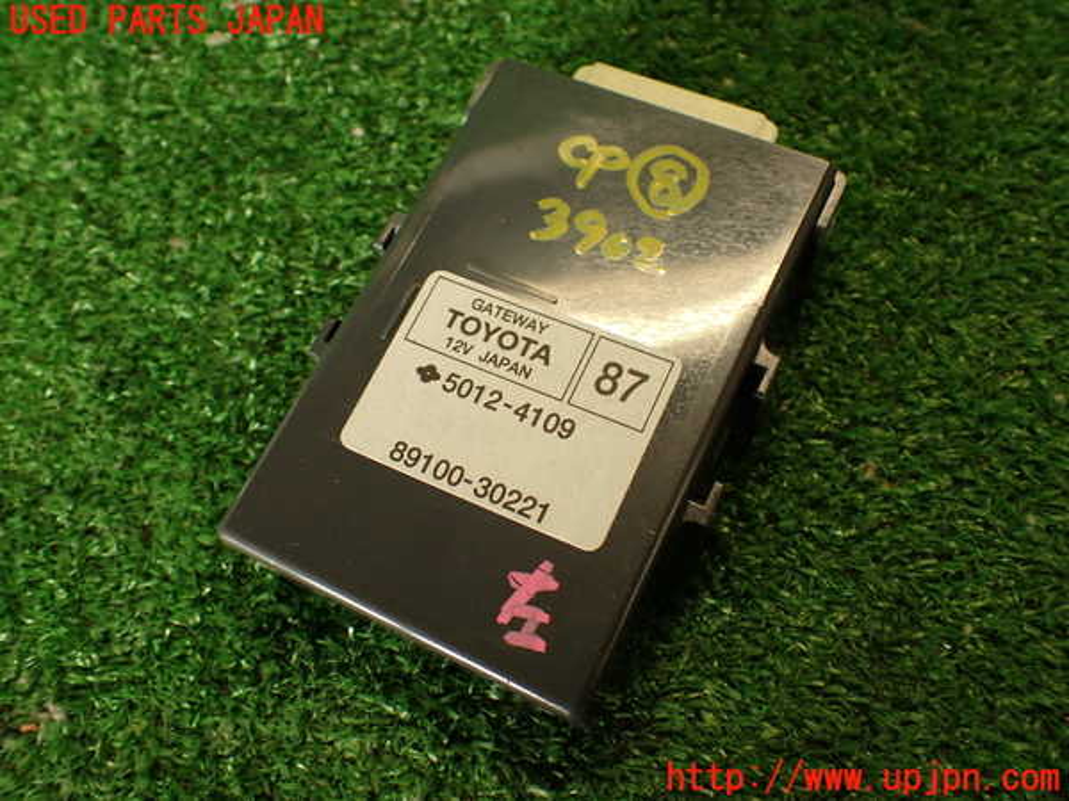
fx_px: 988
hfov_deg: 56.8
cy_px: 400
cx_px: 534
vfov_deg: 44.2
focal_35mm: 32
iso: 200
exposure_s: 1/60
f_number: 2.4
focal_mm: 5.79
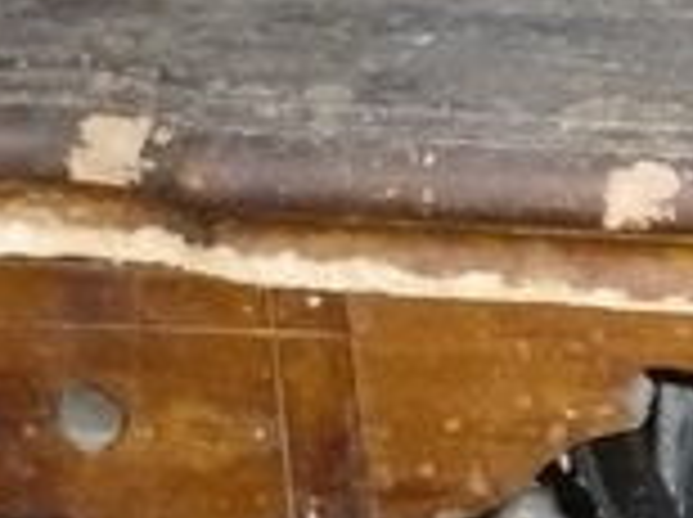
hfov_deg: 7.9
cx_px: 1773
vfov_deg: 6.5
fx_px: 4557
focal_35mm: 228
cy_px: 554
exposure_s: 1/30
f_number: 2.8
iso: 320
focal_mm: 5.8
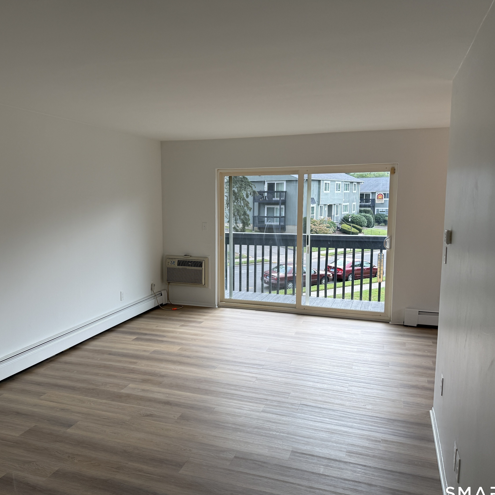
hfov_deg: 55.4
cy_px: 251
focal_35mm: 29
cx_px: 208
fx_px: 469
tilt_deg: -4.9
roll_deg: -0.4
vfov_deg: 55.6
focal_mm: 6.76
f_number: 1.78
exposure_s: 1/539
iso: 80
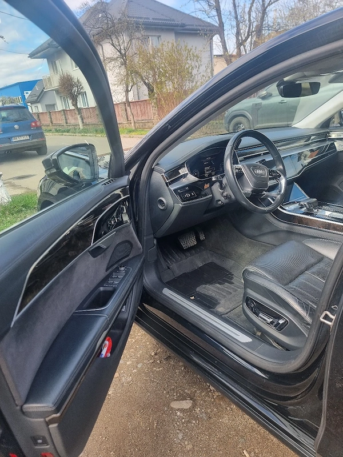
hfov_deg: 56.8
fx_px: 317
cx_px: 172
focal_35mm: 24
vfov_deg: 71.6
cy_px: 228
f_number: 1.8
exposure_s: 1/172
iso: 50
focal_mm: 6.7
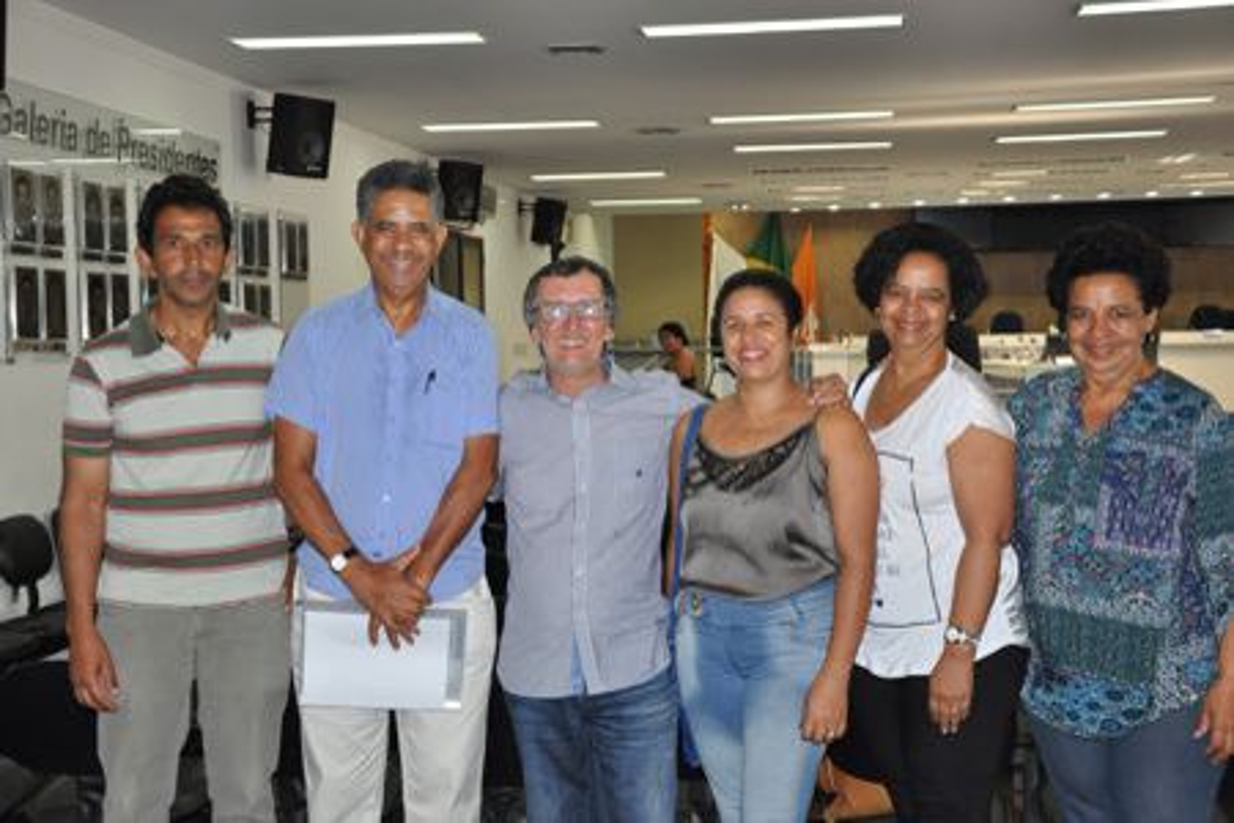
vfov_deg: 25.8
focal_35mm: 52
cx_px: 617
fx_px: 1799
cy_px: 412
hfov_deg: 37.9
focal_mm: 35
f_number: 4.5
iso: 800
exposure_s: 1/80
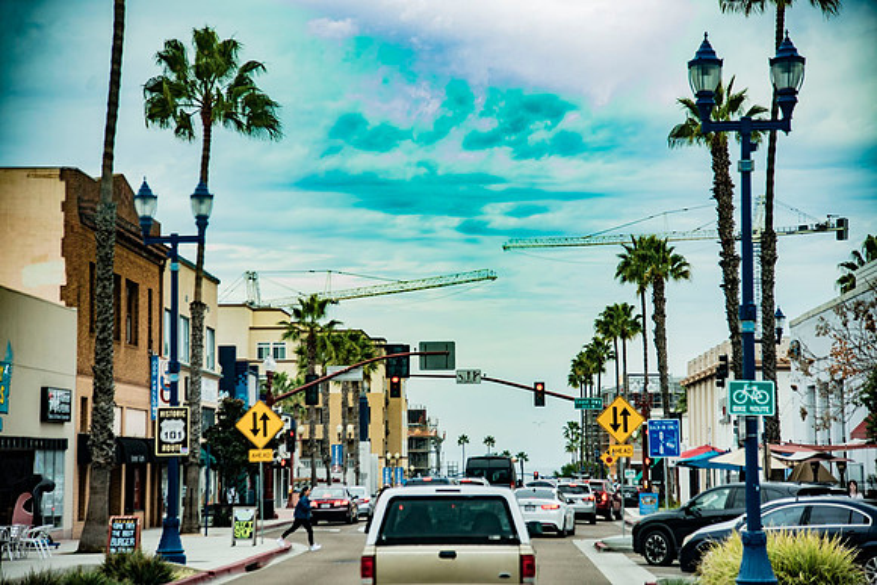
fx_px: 2095
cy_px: 292
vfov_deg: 15.9
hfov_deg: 23.6
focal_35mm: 86
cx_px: 438
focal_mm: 86
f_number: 4
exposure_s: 1/500
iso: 400
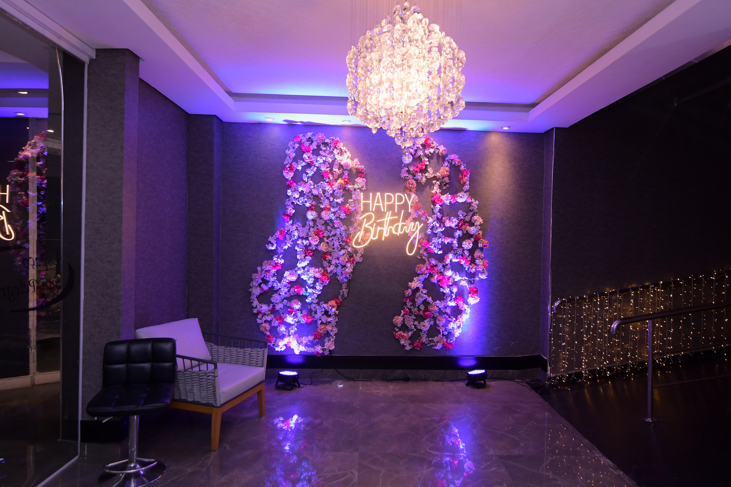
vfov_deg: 59.5
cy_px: 244
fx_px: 426
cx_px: 366
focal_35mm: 21
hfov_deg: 81.2
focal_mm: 14
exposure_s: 1/200
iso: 800
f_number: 3.2
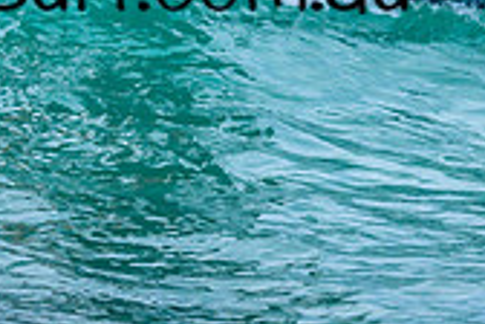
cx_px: 145
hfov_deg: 0.6
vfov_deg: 0.4
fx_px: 49318
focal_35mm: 3661
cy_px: -142
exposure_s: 1/3200
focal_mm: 800
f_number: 6.3
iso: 560
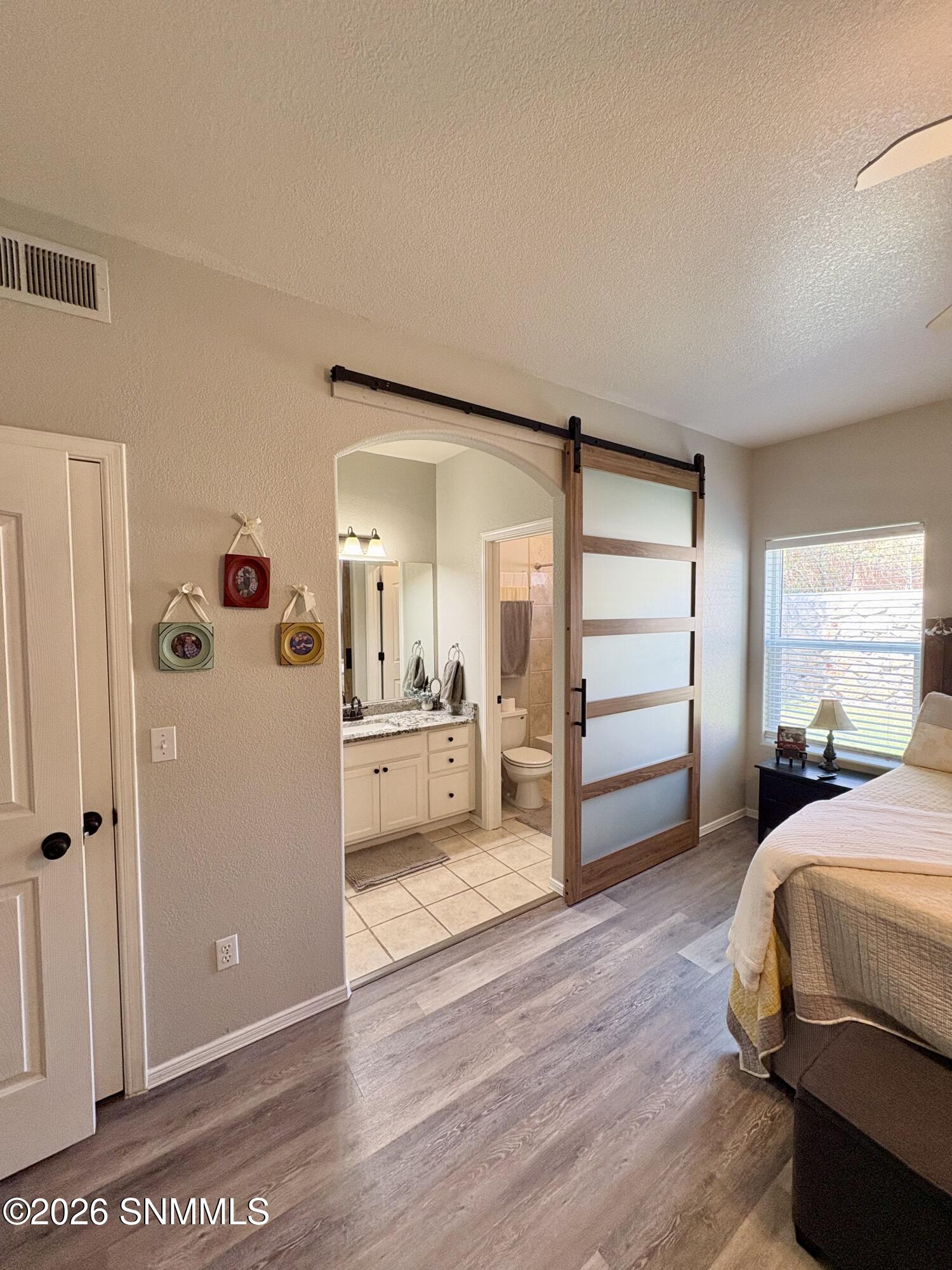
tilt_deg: -1.6
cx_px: 476
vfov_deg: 102.1
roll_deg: +0.1
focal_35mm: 14
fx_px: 513
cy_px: 635
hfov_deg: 85.7
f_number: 2.2
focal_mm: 2.22
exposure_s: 1/60
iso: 200
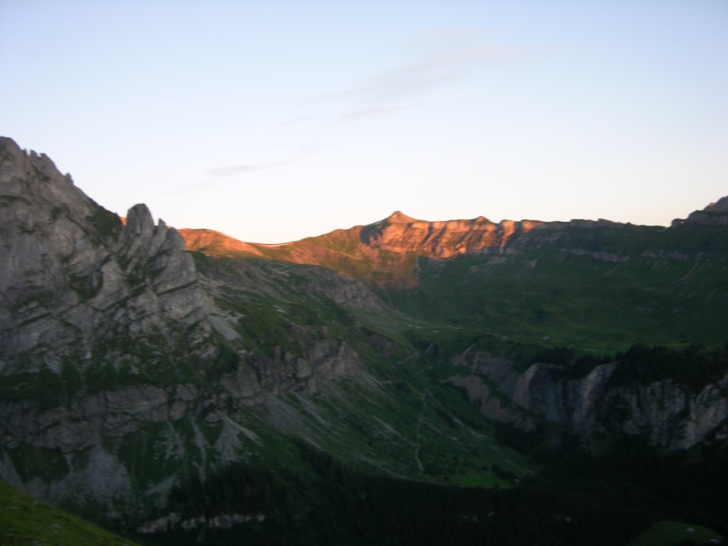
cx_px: 364
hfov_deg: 51.4
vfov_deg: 39.7
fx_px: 757
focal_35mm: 36
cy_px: 273
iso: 50
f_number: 2.8
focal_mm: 9.2
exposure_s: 1/32.2
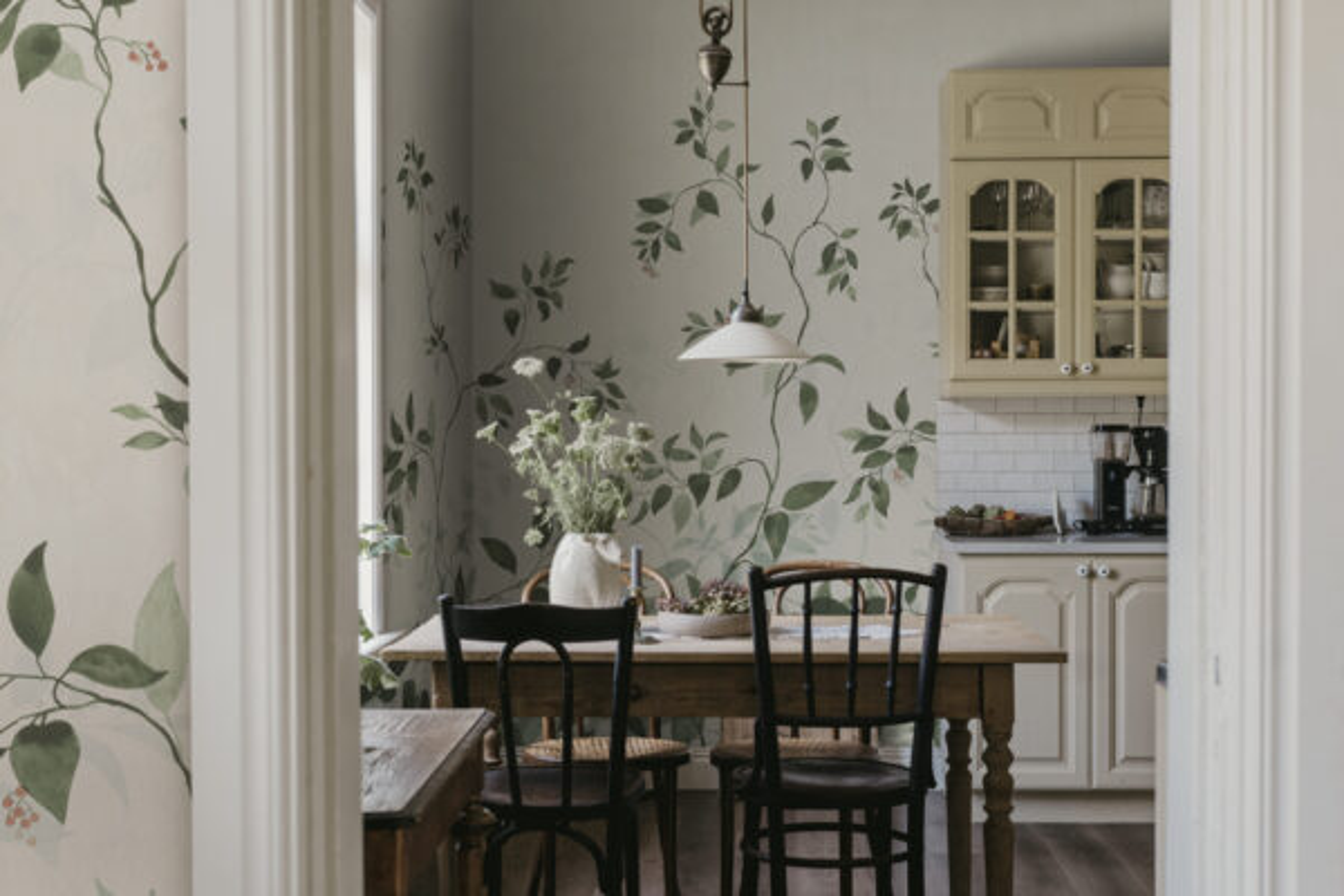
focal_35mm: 50
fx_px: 1867
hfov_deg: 39.6
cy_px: 448
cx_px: 672
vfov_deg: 27.0
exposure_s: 1/25
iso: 640
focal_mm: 50
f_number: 5.6
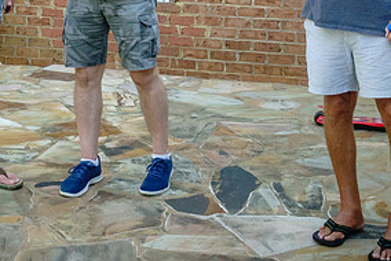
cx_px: 65
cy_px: -63
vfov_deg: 15.6
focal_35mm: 84
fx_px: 913
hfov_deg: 23.7
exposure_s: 1/125
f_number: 7.1
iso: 640
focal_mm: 10.8
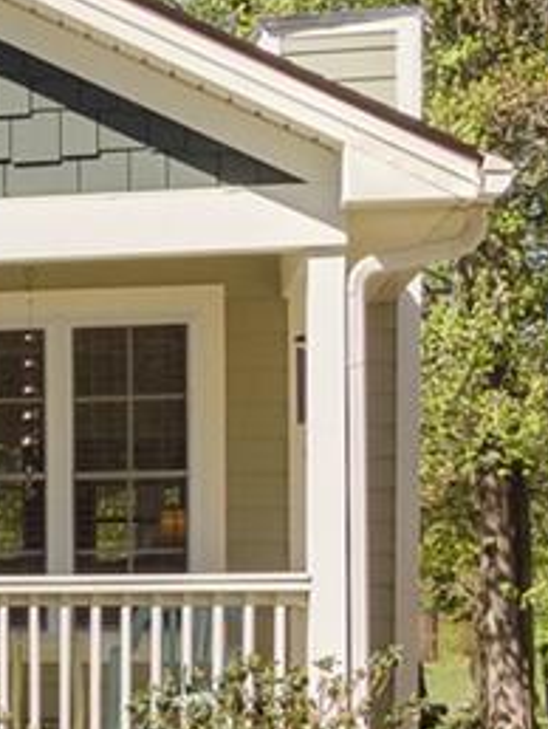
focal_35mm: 137
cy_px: 357
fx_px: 2887
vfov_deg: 14.4
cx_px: -811
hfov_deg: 9.5
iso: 400
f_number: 10
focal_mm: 24
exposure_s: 1/500
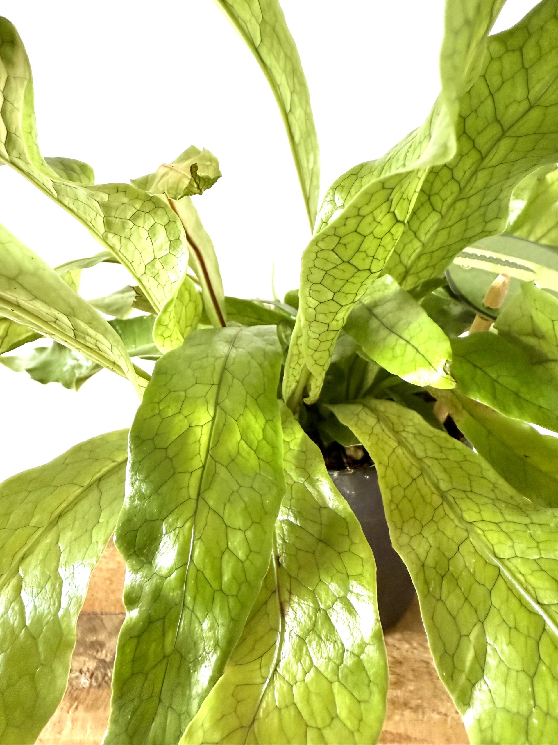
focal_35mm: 24
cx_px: 279
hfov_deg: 56.8
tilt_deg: -24.5
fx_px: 516
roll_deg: +2.2
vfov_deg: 71.6
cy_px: 372
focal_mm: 2.22
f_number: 2.2
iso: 320
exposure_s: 1/65
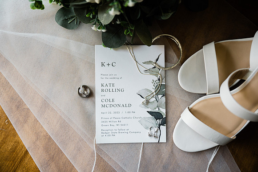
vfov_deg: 38.8
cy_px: 86
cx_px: 129
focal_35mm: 34
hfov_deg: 55.8
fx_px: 244
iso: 250
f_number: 2.8
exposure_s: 1/500
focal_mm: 34
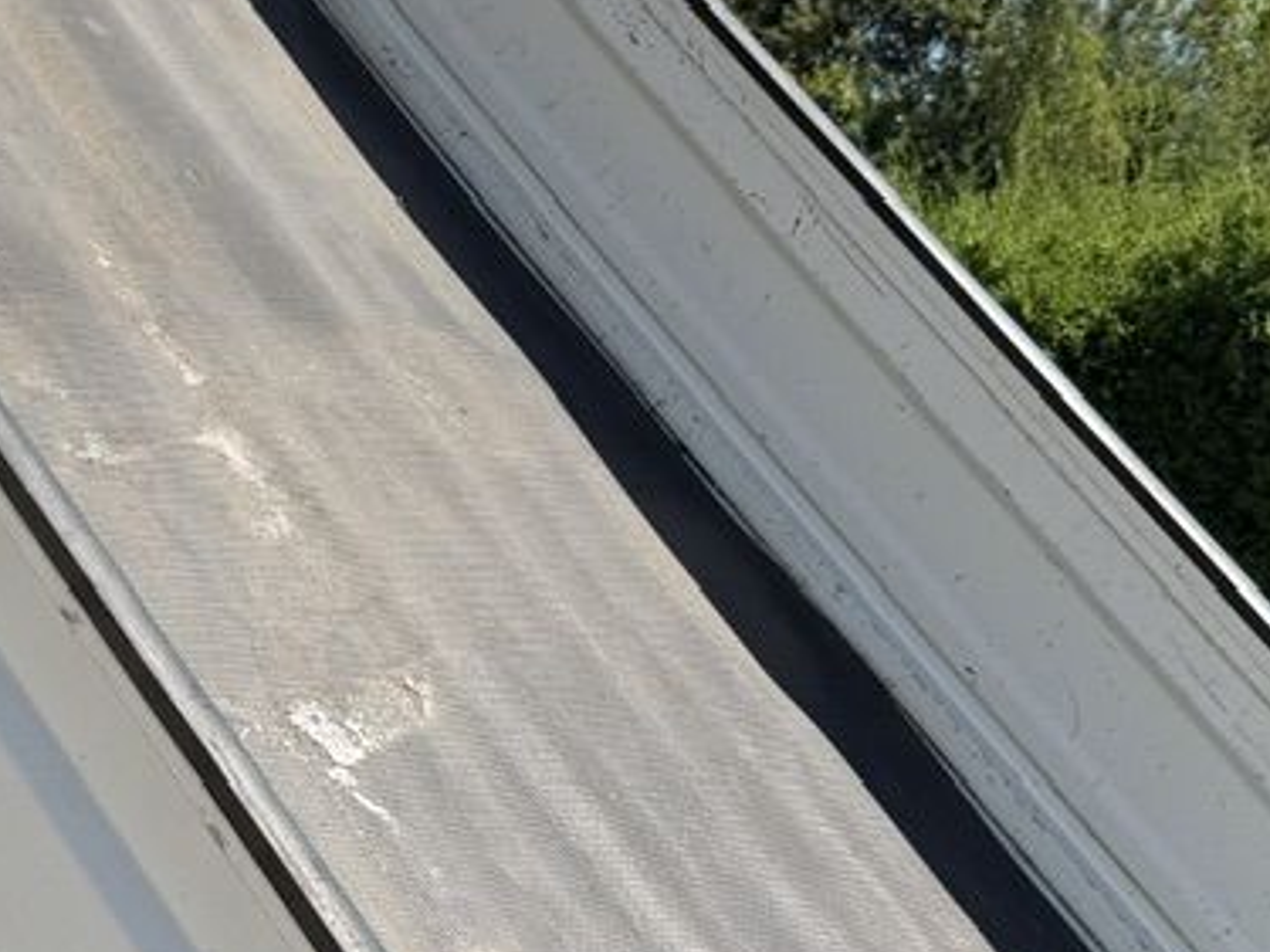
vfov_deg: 17.9
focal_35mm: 82
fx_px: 3007
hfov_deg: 22.8
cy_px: 674
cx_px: -20
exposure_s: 1/3759
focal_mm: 6.76
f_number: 1.78
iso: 80
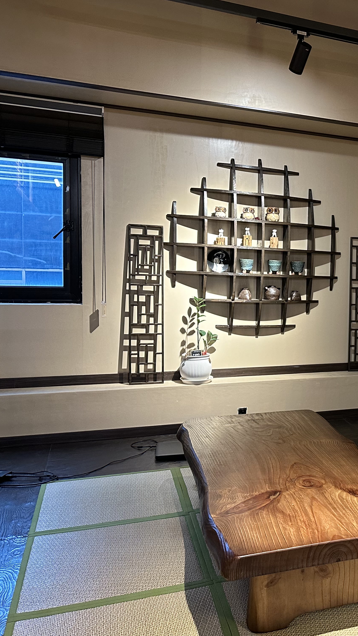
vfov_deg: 56.6
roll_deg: -1.4
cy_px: 317
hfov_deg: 30.4
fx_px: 591
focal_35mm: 35
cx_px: 387
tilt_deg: -3.8
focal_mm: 6.86
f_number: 1.78
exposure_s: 1/60
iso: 320
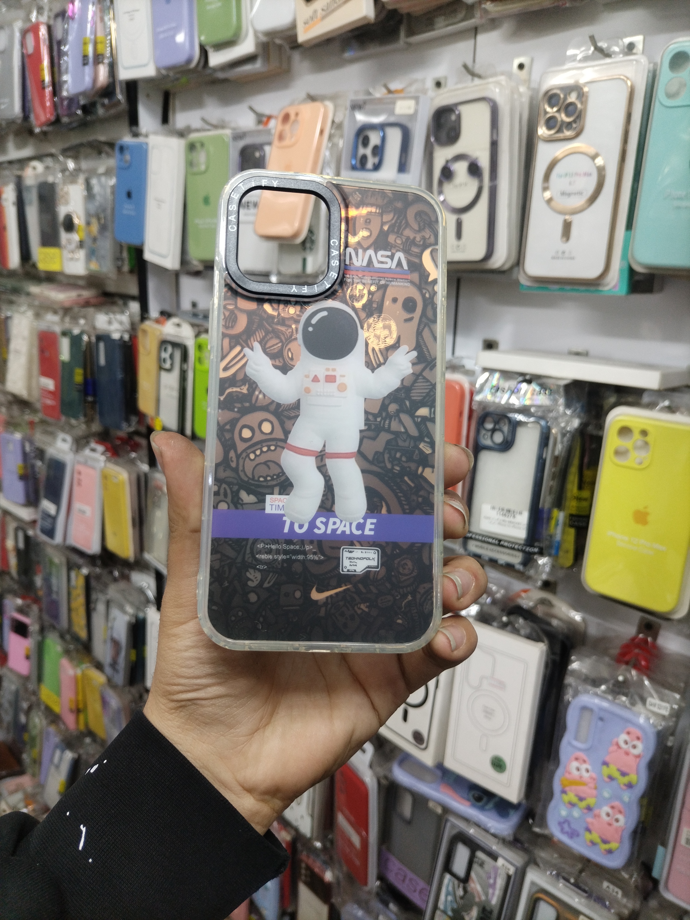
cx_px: 345
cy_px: 460
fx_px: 691
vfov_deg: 67.3
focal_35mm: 26
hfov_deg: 53.1
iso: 250
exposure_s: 1/50
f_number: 1.8
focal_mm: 4.7
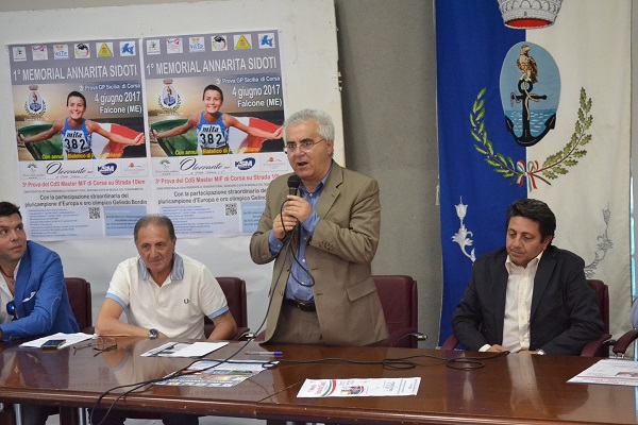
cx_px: 319
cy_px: 212
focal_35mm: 93
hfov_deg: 21.9
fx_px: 1648
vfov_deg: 14.7
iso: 3200
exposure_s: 1/160
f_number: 4.2
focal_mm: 62
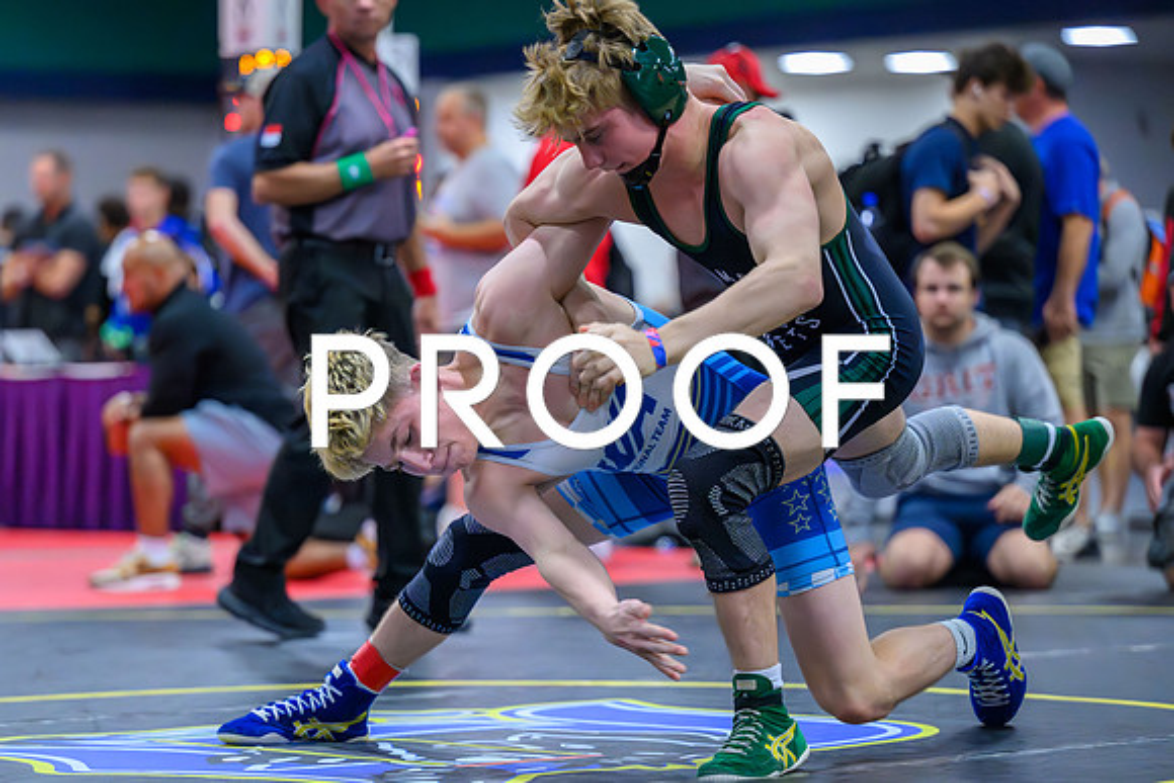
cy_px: 452
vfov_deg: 9.9
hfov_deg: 14.8
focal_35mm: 139
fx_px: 4523
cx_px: 496
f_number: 2.8
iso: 18000
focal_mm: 120
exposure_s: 1/800
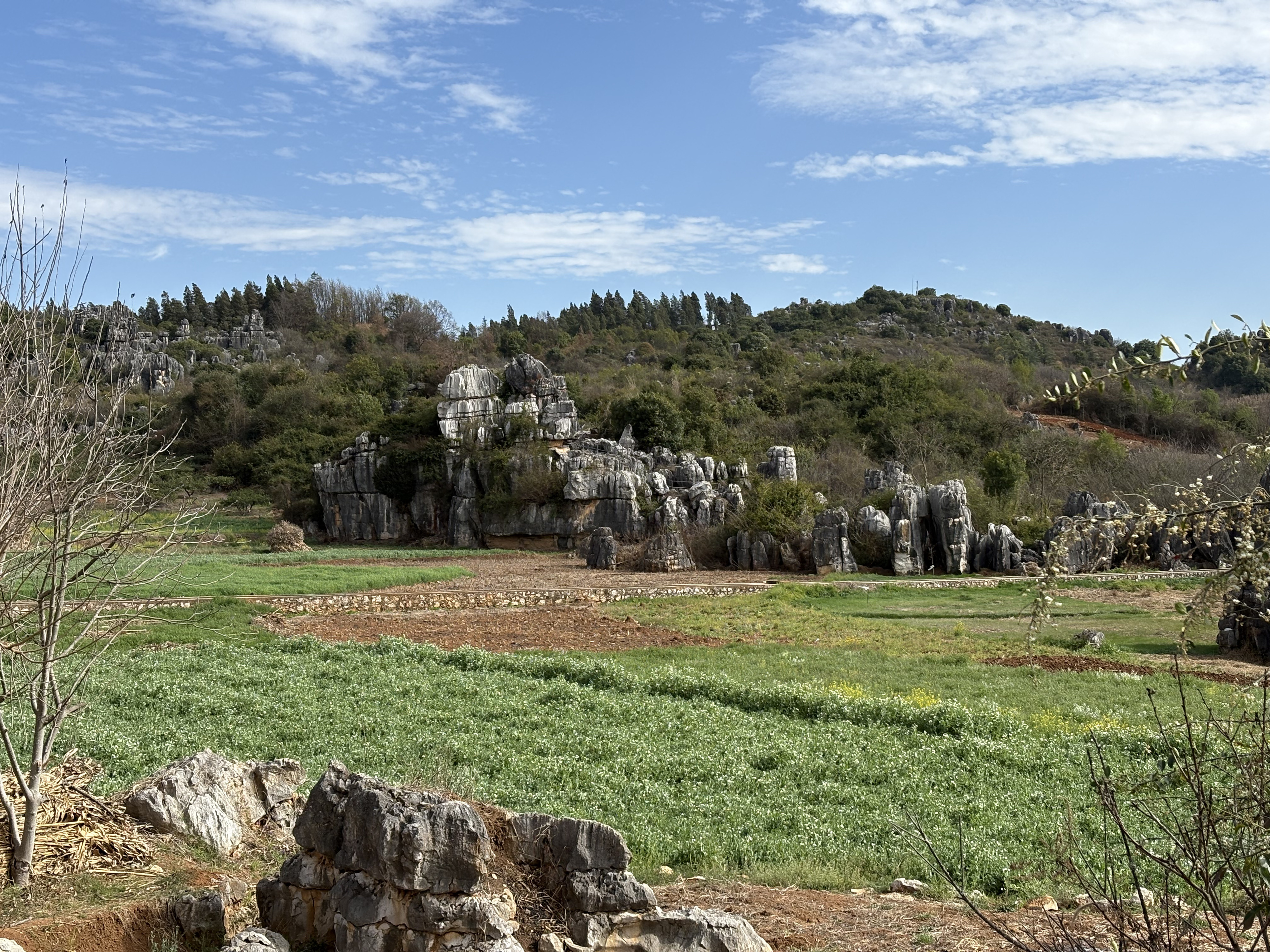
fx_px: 1908
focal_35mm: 52
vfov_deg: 28.0
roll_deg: +0.6
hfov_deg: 36.8
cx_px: 635
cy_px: 476
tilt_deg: +0.6
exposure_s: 1/2639
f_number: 1.6
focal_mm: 5.96
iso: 40
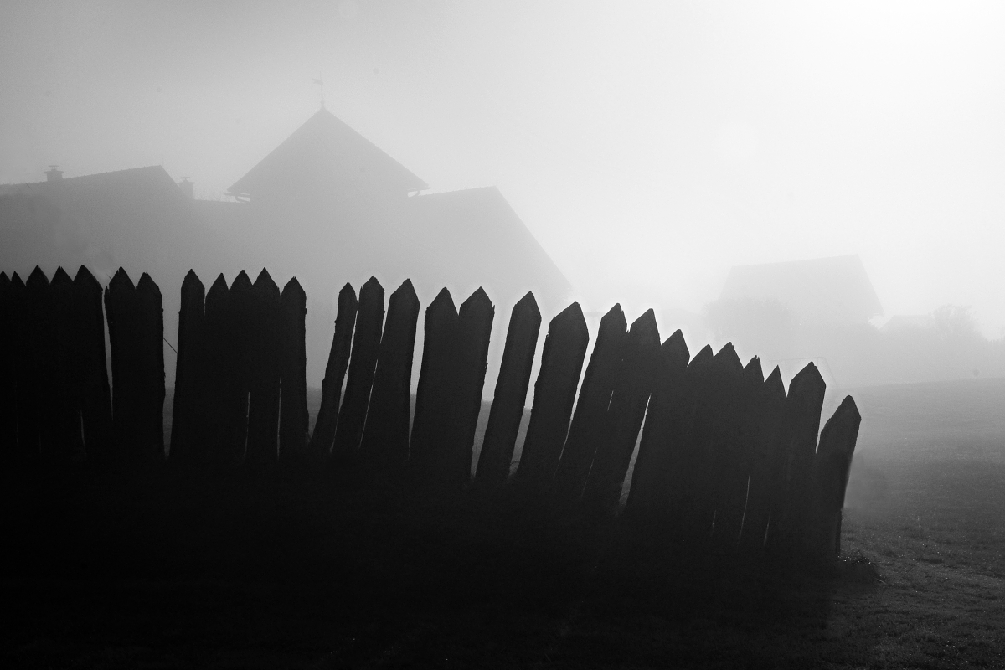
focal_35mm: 60
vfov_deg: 22.6
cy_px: 335
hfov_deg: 33.4
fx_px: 1675
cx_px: 502
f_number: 16
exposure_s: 1/400
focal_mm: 40
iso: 400
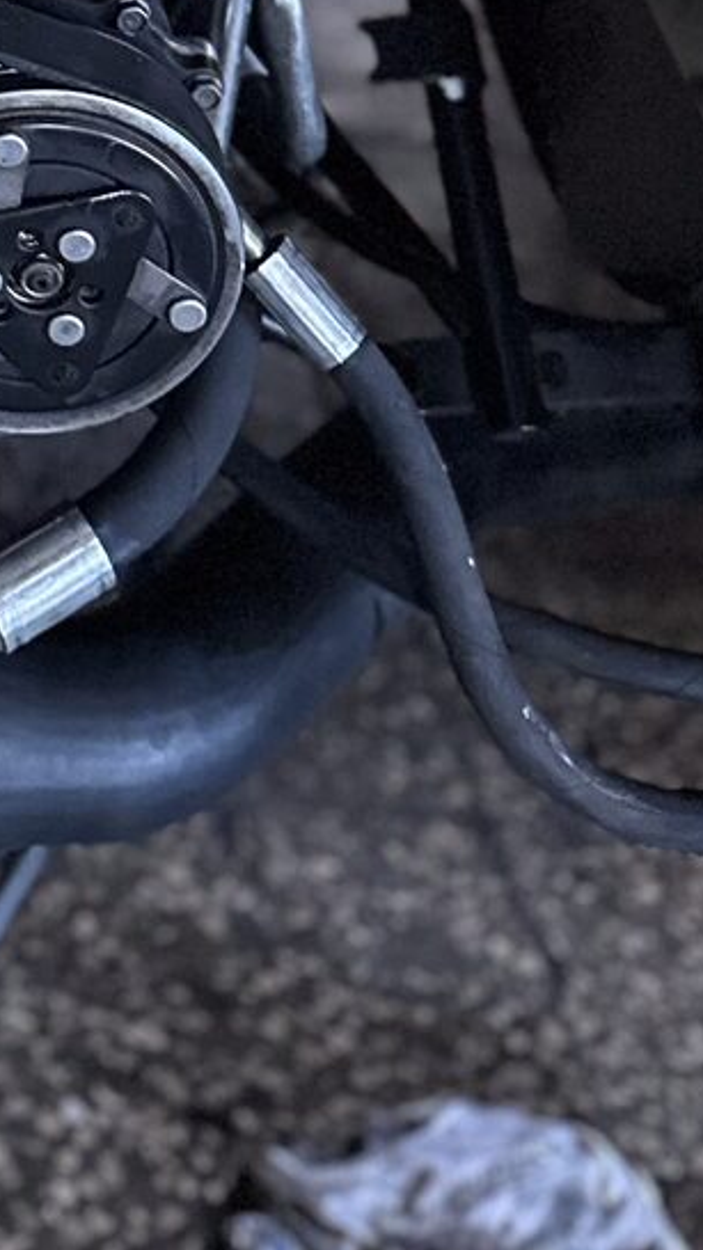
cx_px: -456
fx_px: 3050
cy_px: -946
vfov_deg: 18.5
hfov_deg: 12.3
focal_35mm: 92
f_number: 1.78
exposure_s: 1/40
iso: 1000
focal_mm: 6.86
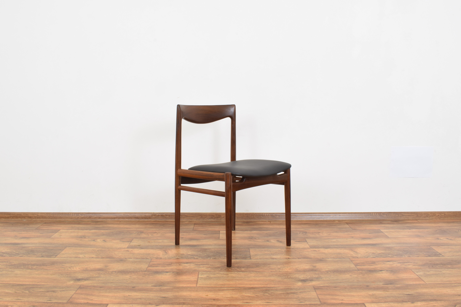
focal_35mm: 33
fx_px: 423
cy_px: 154
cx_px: 230
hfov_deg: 57.2
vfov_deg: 40.0
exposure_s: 5
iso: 100
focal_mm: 22
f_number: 25
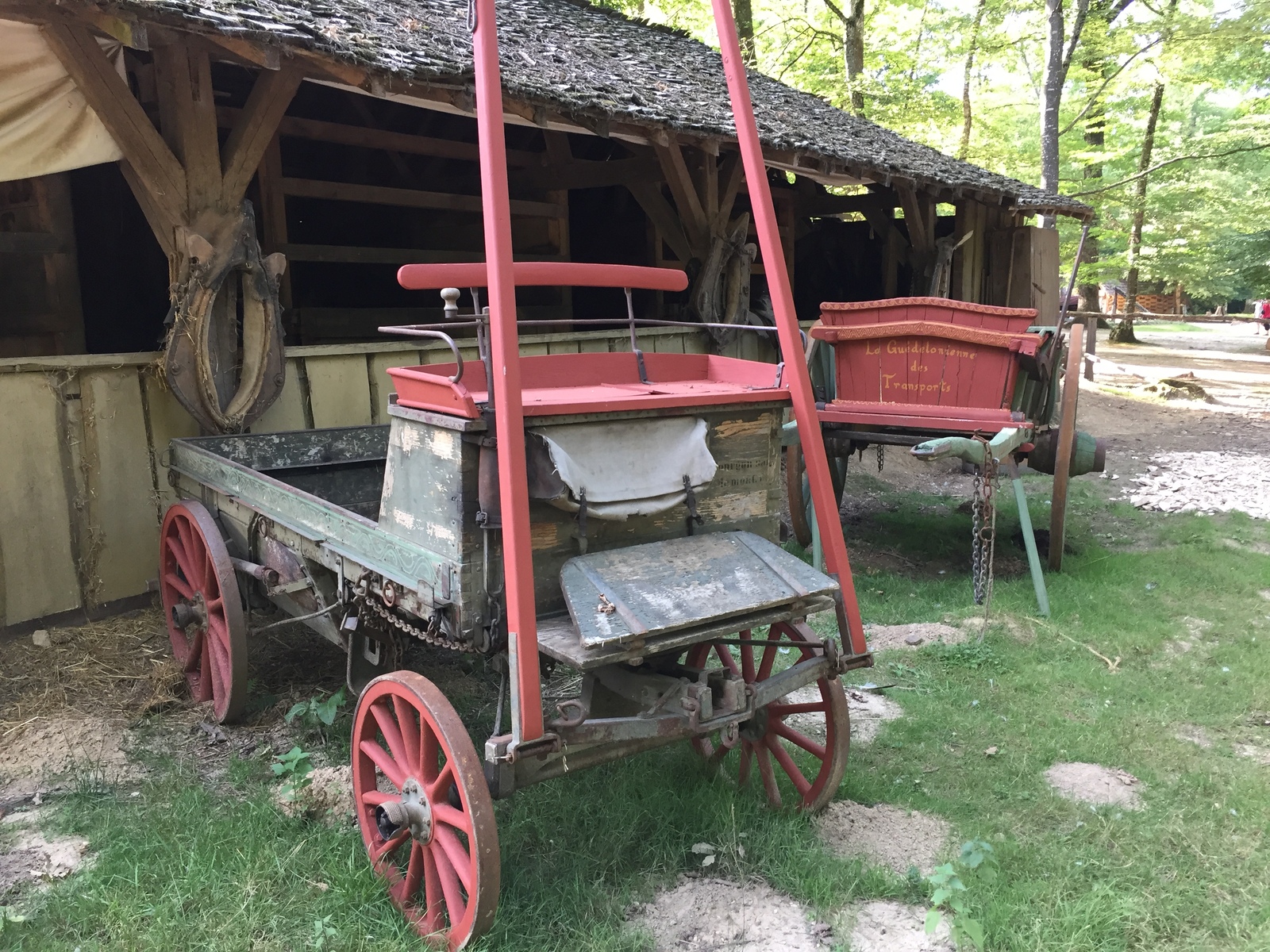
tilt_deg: -9.5
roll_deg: +1.7
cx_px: 635
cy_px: 476
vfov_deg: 48.2
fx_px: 1064
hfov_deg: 61.7
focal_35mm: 29
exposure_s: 1/33
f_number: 2.2
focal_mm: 4.15
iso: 50
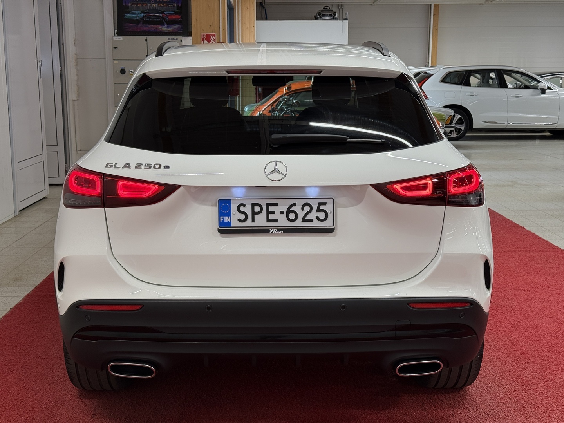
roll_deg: -0.1
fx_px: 782
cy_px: 212
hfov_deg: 39.7
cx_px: 282
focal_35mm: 48
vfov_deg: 30.3
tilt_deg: -9.3
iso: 64
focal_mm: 6.76
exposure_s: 1/120
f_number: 1.78
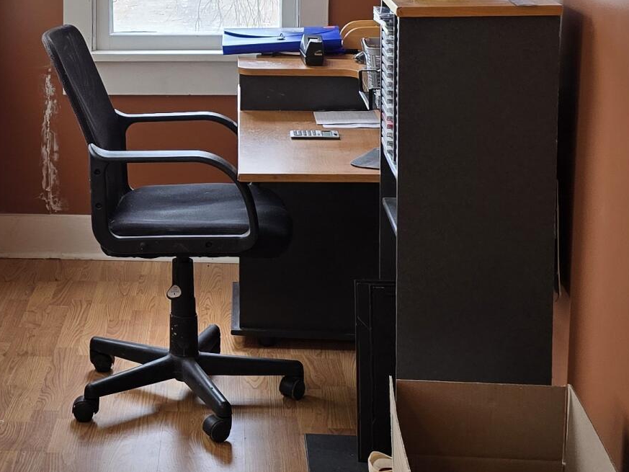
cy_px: 94
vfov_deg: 18.5
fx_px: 1436
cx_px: 48
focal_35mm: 79
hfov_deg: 23.9
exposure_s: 1/120
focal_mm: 6.3
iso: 80
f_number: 1.7
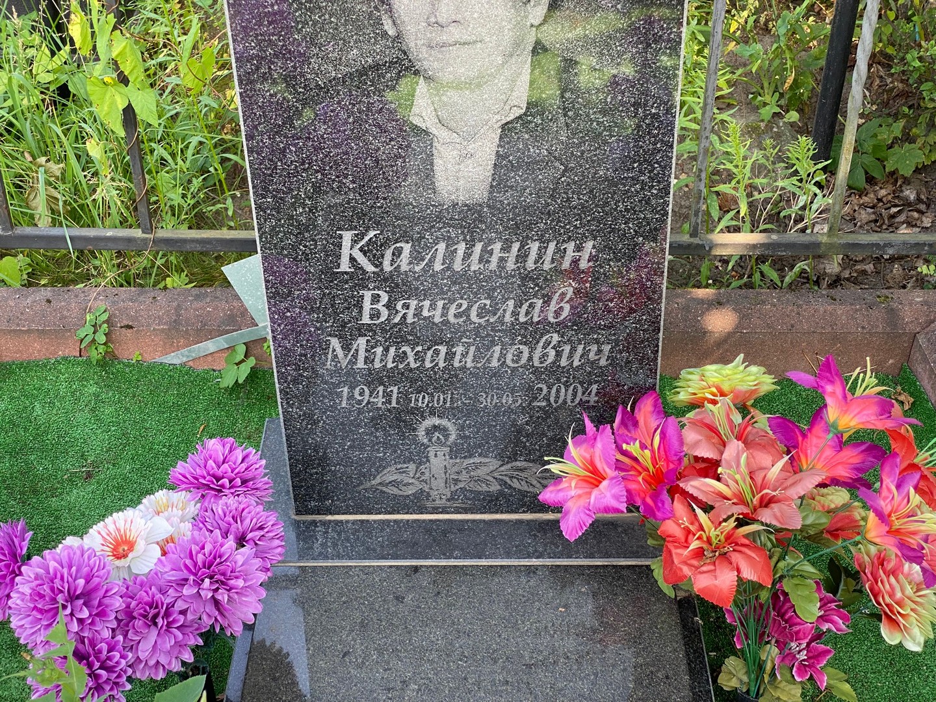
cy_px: 351
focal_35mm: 52
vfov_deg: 28.0
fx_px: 1406
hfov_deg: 36.8
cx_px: 468
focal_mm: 6
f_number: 2
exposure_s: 1/122
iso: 40
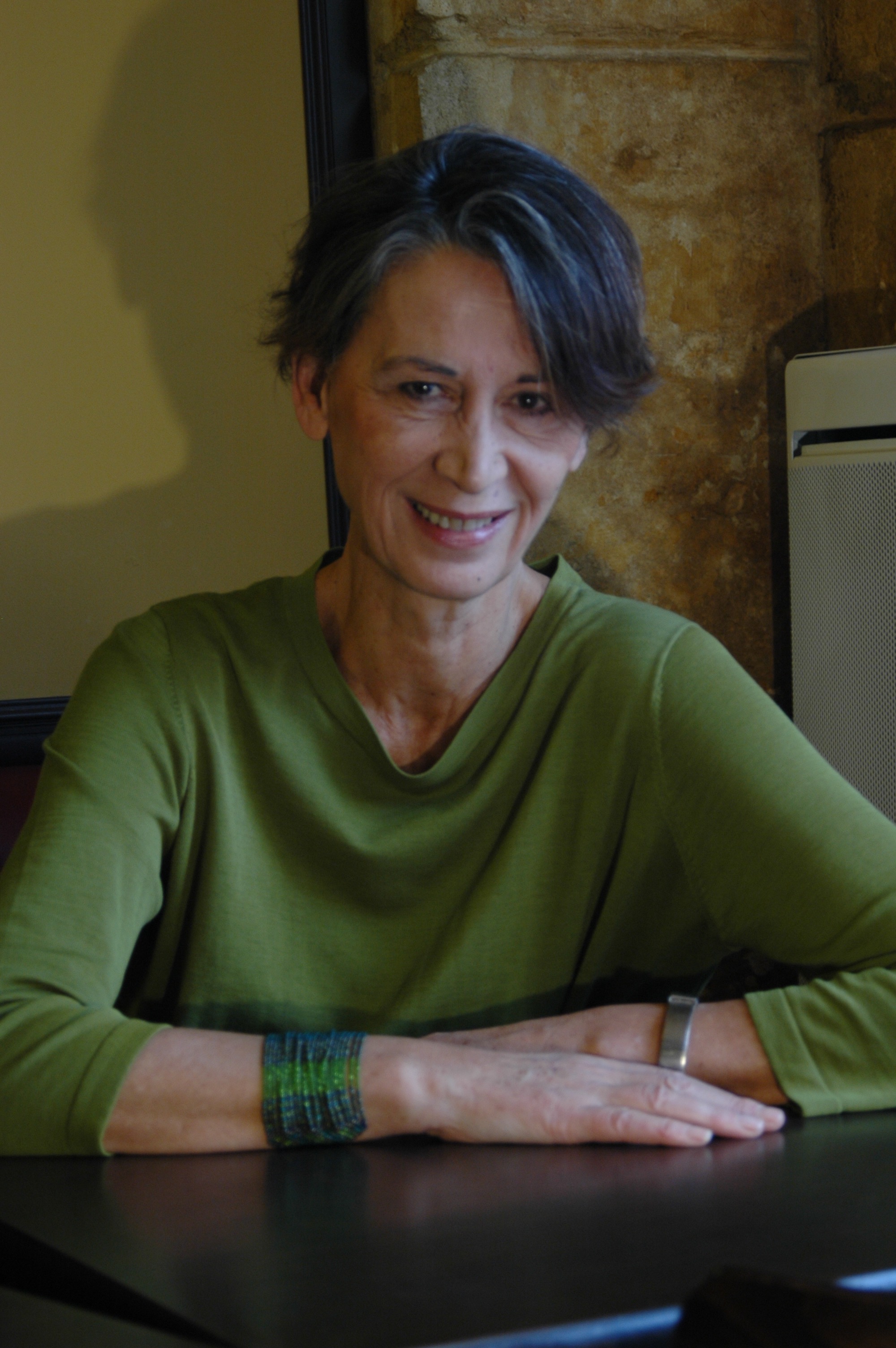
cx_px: 448
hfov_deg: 15.2
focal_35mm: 90
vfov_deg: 22.6
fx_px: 3366
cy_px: 674
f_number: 4.8
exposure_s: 1/8
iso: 400
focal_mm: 60
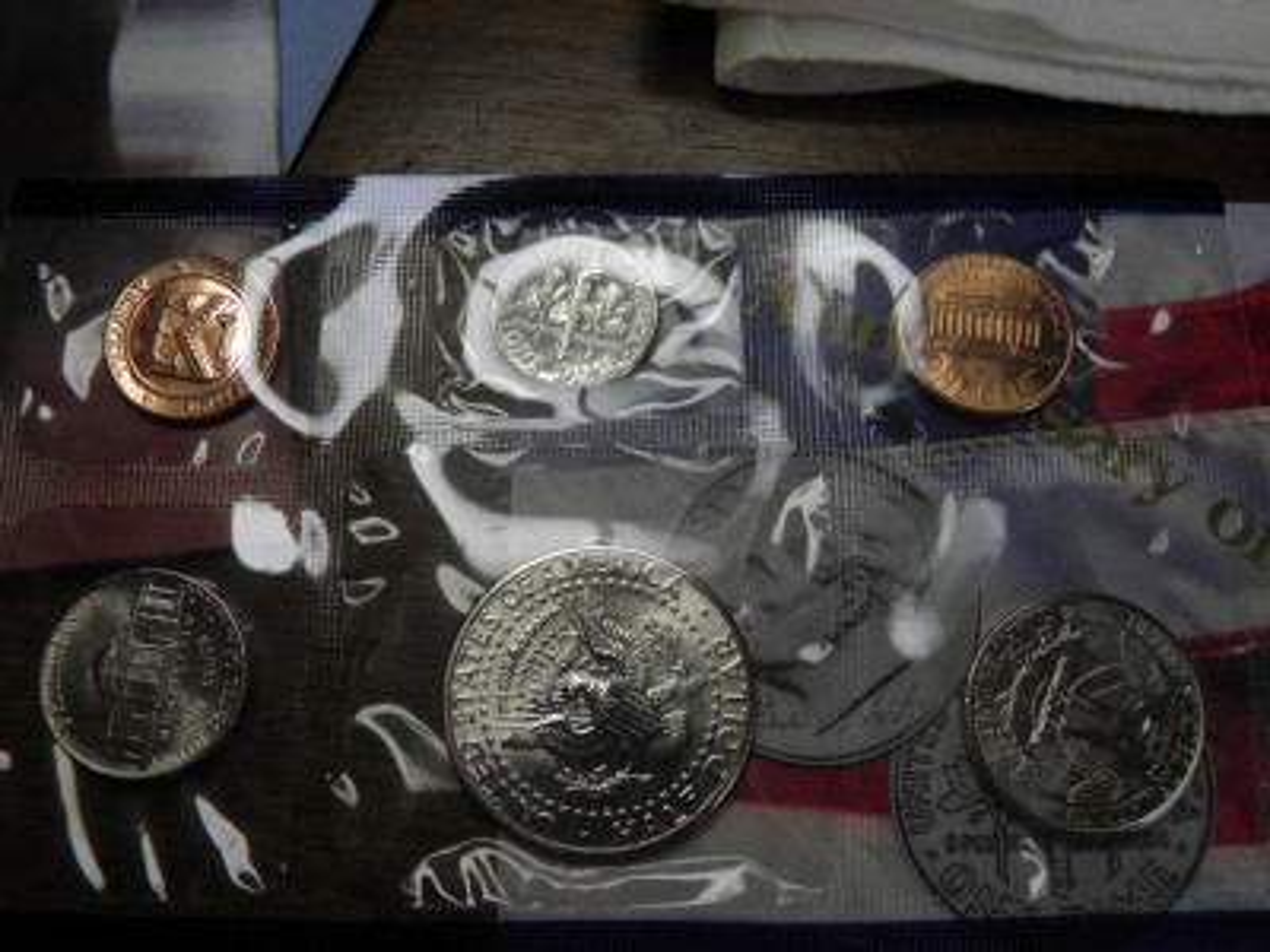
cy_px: 476
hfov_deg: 52.6
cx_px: 635
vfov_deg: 40.7
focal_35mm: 35
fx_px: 1284
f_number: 4.4
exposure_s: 1/60
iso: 50
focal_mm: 6.3
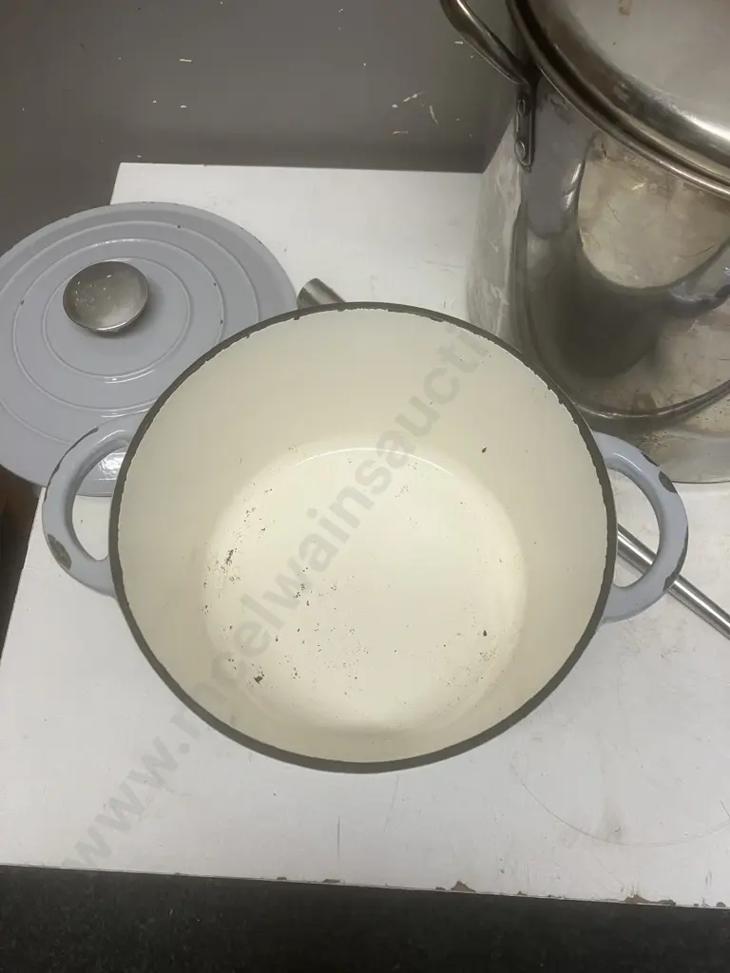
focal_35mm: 28
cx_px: 365
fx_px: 787
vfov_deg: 63.4
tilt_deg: -63.8
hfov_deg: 49.7
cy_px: 486
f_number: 1.8
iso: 40
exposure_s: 1/50
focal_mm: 3.99
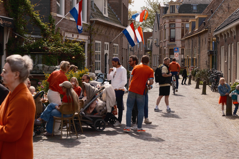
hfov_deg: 27.0
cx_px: 120
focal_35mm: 75
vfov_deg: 18.2
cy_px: 80
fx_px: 498
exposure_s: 1/800
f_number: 5
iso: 250
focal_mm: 50
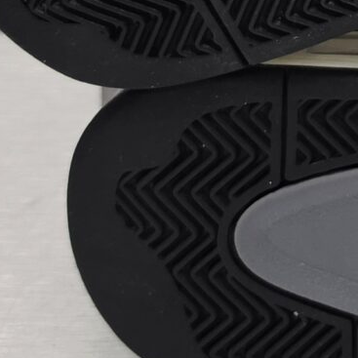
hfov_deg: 11.3
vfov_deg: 11.5
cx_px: 678
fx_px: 1661
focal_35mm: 142
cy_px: -257
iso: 125
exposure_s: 1/100
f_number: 1.4
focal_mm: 6.5
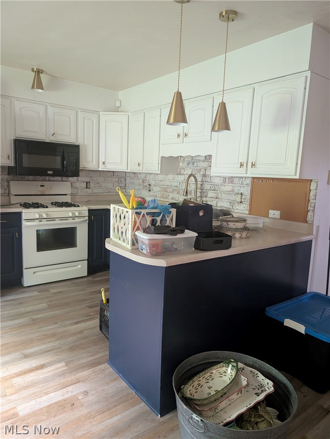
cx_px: 165
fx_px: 304
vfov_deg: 71.5
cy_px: 220
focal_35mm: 24
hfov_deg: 56.9
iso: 1160
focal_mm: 6.9
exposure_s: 1/23.8
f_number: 1.68
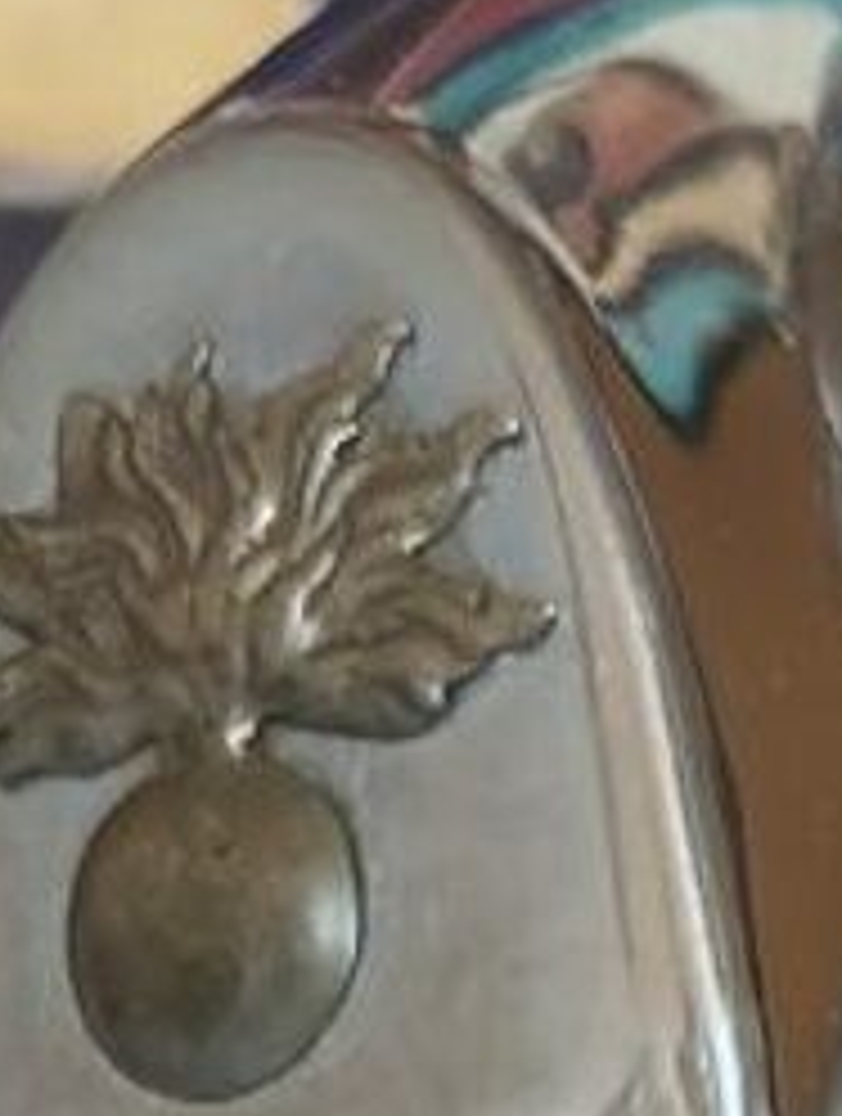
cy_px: 2682
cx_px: 711
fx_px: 3975
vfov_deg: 12.5
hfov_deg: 12.0
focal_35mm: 123
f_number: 1.69
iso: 3200
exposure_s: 1/100
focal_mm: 6.06
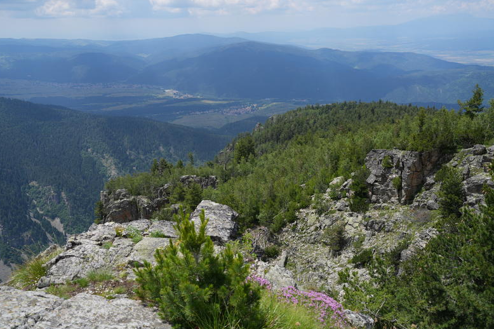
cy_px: 165
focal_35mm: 36
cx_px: 244
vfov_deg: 36.8
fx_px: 494
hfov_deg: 53.2
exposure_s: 1/400
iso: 100
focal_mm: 35
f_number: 6.3
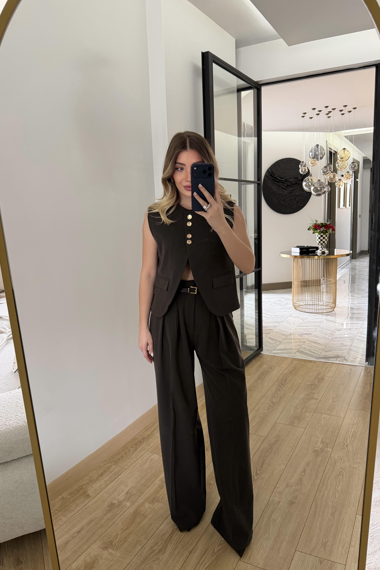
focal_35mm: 25
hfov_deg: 51.3
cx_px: 190
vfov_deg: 71.5
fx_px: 396
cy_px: 285
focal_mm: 6.76
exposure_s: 1/60
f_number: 1.78
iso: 250
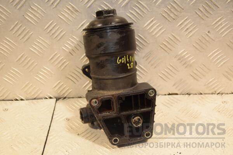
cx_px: 116
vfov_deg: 22.6
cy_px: 78
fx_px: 388
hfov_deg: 33.4
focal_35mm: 60
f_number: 4.8
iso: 800
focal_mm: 40
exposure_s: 1/160
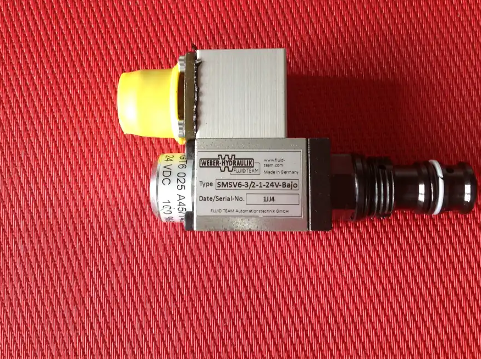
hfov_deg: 46.9
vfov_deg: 35.8
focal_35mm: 40
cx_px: 243
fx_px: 555
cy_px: 156
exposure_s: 1/17
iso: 64
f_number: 2.4
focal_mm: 4.28
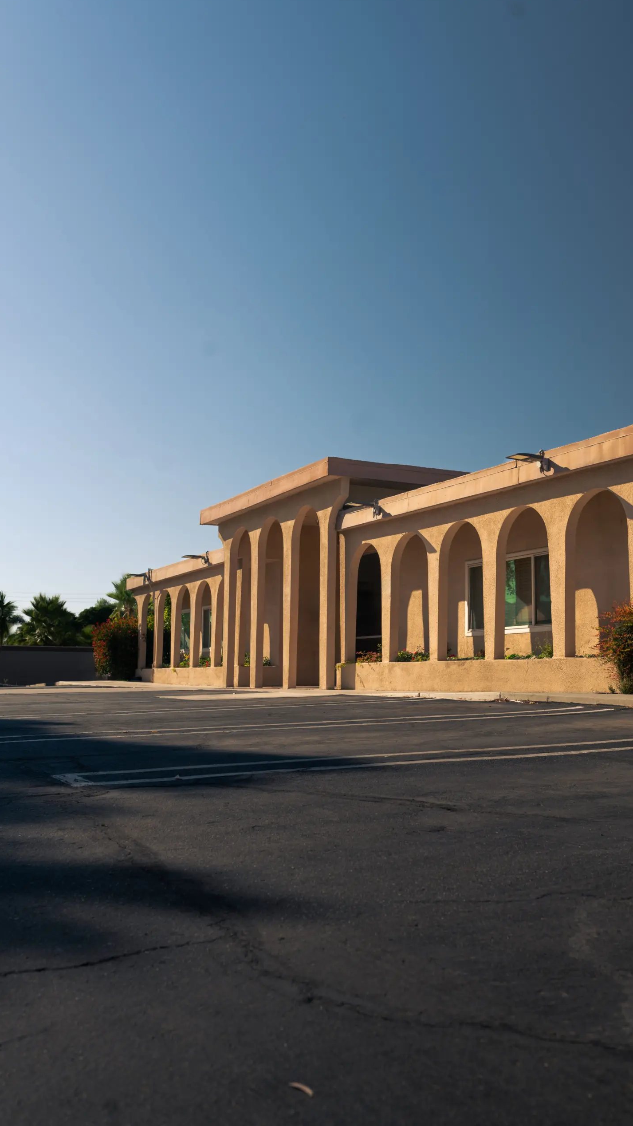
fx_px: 1104
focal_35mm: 37
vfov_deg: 54.0
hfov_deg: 32.0
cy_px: 562
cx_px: 349
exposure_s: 1/250
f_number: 5.6
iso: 160
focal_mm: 35
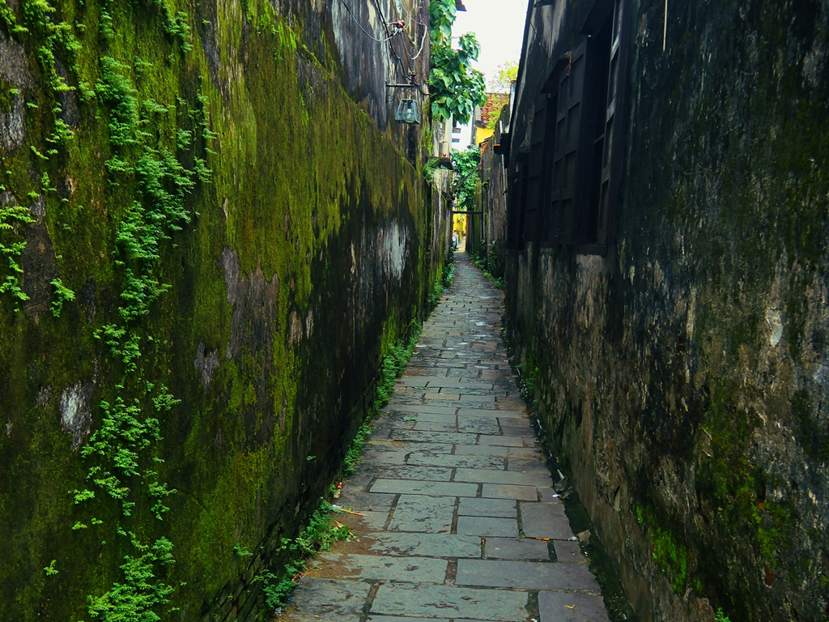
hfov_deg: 47.9
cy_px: 311
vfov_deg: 36.8
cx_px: 414
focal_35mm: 39
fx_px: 934
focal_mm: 8.5
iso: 200
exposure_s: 1/60
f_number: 2.5
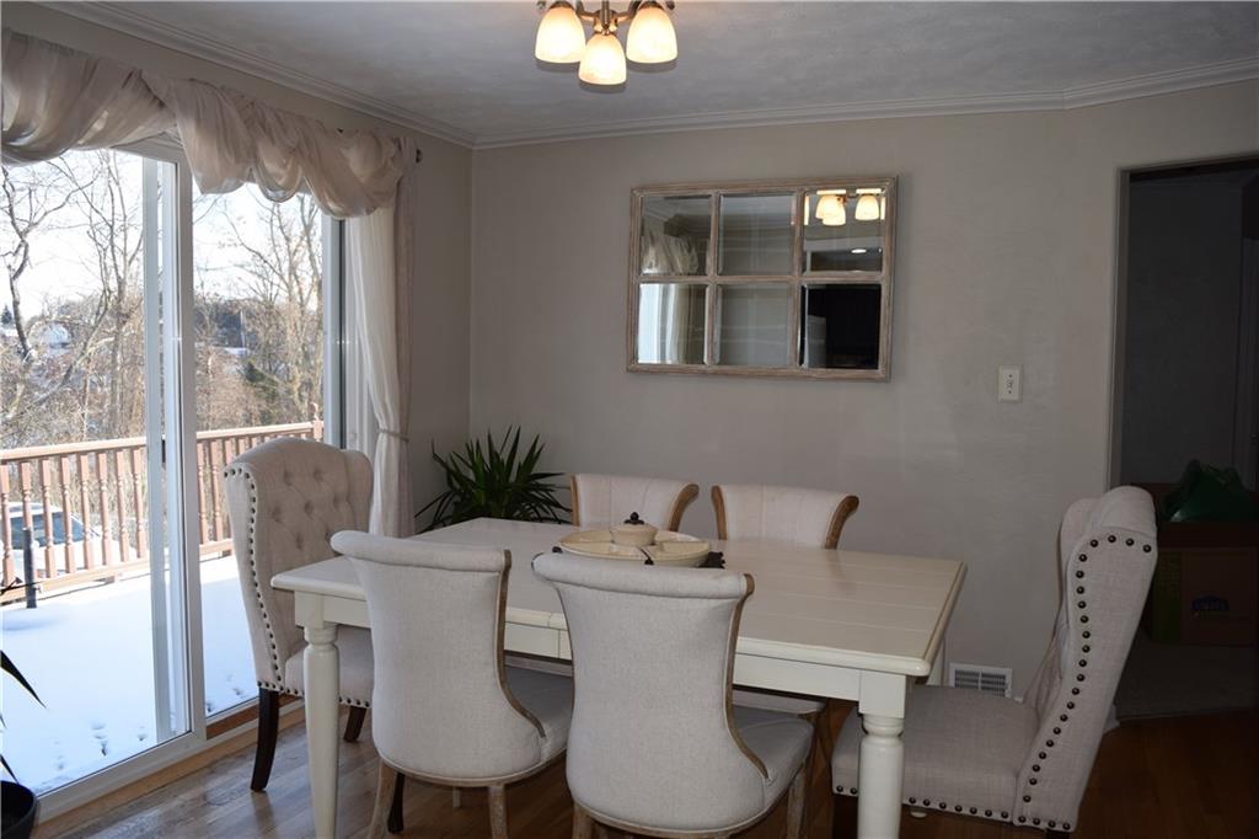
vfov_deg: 47.9
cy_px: 420
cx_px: 630
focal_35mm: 27
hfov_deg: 67.4
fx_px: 944
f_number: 5.6
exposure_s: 1/125
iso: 160
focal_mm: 18
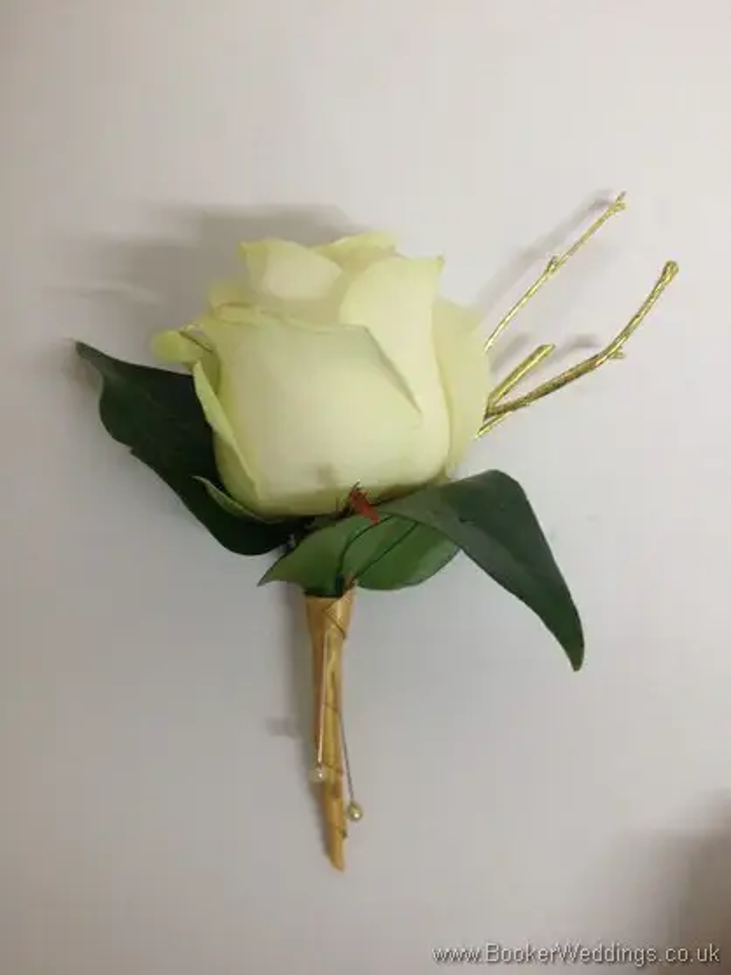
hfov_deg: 40.7
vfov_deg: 52.6
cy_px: 488
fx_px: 985
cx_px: 366
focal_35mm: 35
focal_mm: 4.28
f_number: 2.4
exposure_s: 1/20
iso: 64
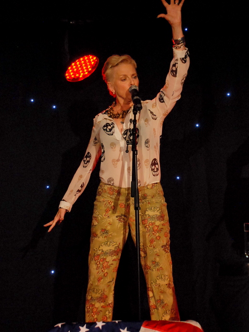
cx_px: 124
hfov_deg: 23.6
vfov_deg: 31.2
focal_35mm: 62
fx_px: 595
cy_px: 174
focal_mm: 38
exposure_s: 1/200
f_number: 4.5
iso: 1600
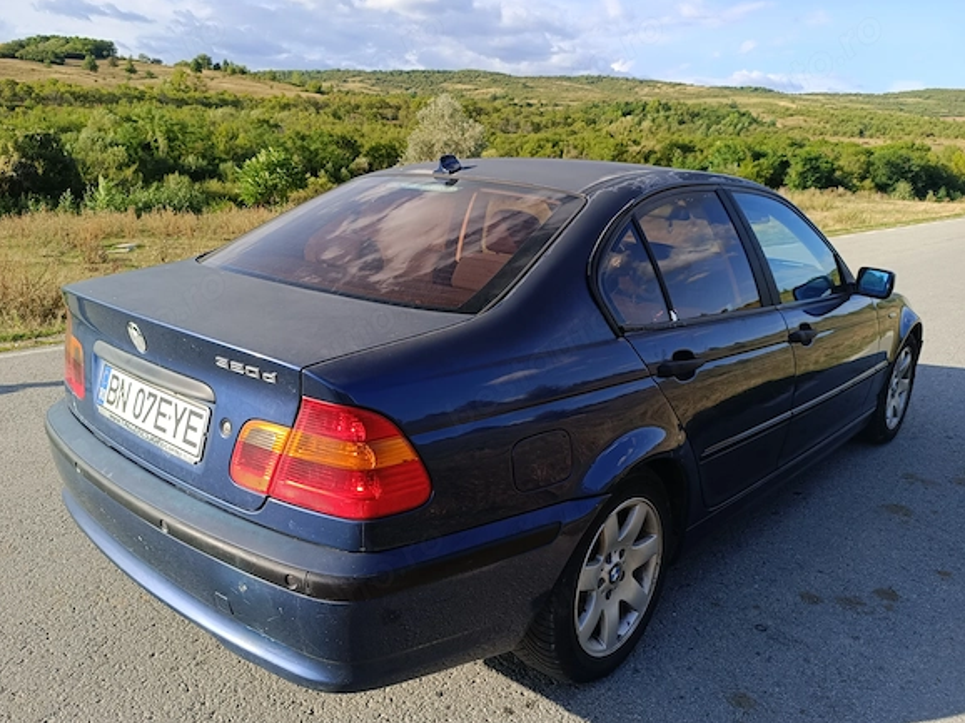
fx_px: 752
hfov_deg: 65.3
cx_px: 466
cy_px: 372
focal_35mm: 27
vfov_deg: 51.3
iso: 54
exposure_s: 1/590
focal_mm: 4.94
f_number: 1.5
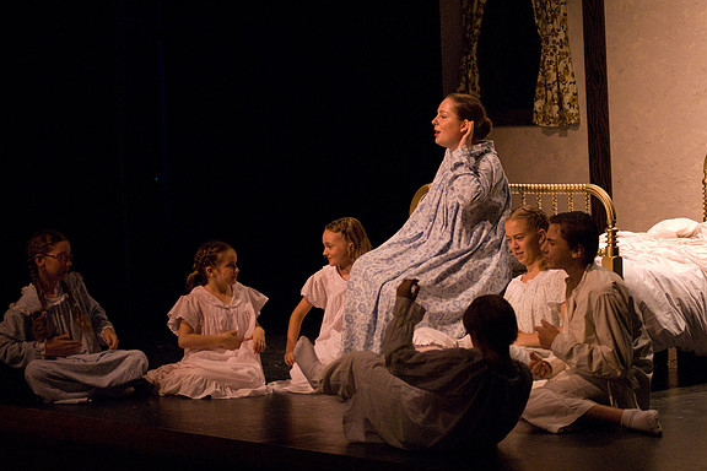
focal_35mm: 121
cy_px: 234
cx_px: 354
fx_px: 2376
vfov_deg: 11.3
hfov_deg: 16.9
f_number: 2.8
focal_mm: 80
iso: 1600
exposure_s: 1/160
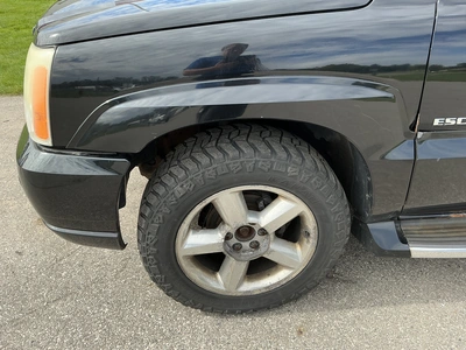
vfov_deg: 49.7
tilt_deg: -28.5
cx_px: 233
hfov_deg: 63.4
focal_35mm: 28
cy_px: 175
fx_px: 377
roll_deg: -0.8
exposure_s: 1/556
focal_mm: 3
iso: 25
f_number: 1.8
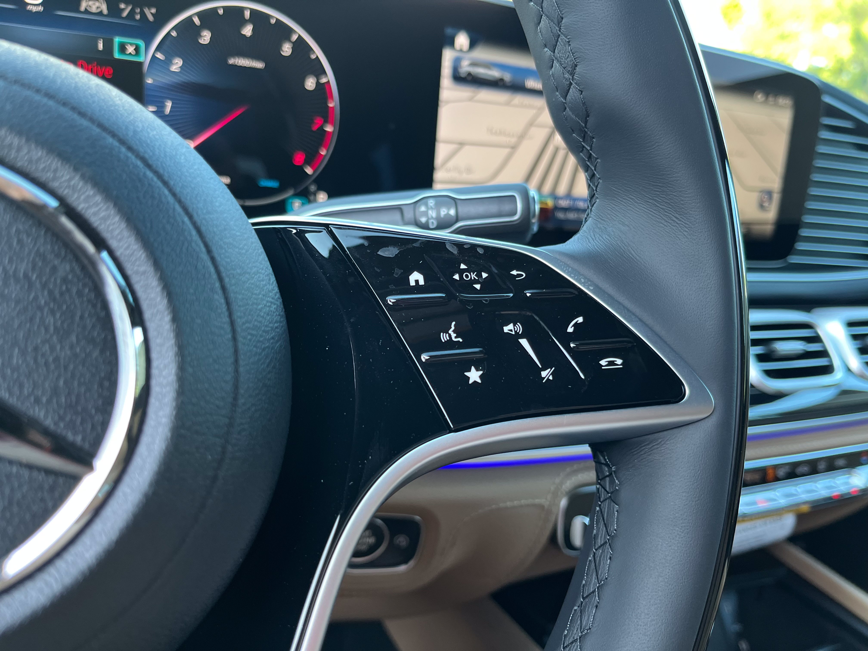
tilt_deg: -18.2
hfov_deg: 67.3
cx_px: 434
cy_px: 326
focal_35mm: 26
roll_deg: -5.9
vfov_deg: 53.1
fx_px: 652
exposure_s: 1/104
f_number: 1.6
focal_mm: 5.1
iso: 125
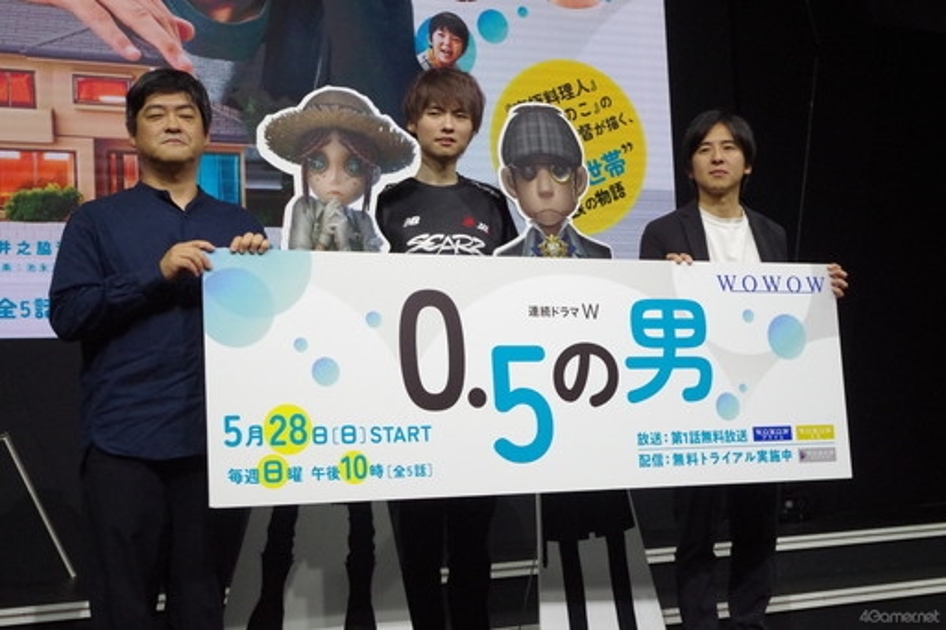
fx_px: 1366
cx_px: 473
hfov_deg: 38.2
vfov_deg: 26.0
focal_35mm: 52
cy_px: 315
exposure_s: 1/400
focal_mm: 35
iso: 3200
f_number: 6.3
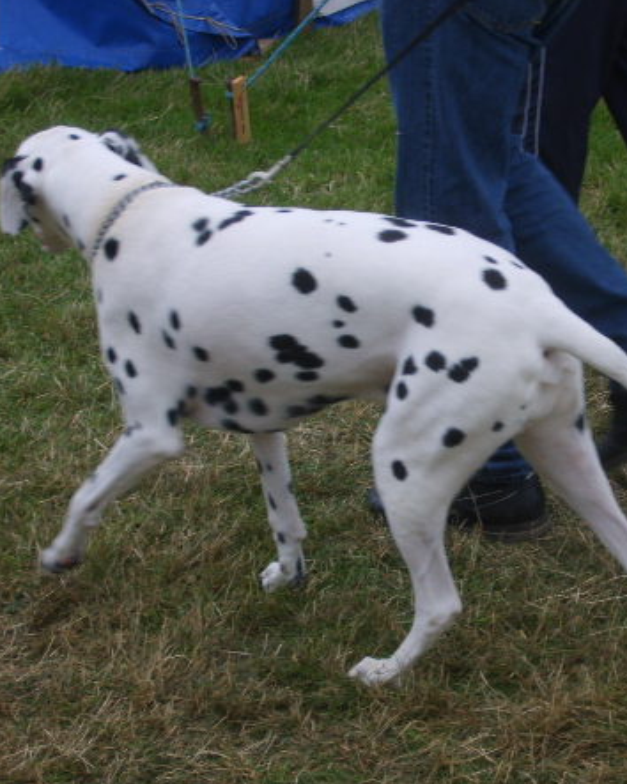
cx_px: 496
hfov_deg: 17.7
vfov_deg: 22.2
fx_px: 1996
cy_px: 418
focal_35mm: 86
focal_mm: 10.3
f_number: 3.6
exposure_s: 1/180
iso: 50
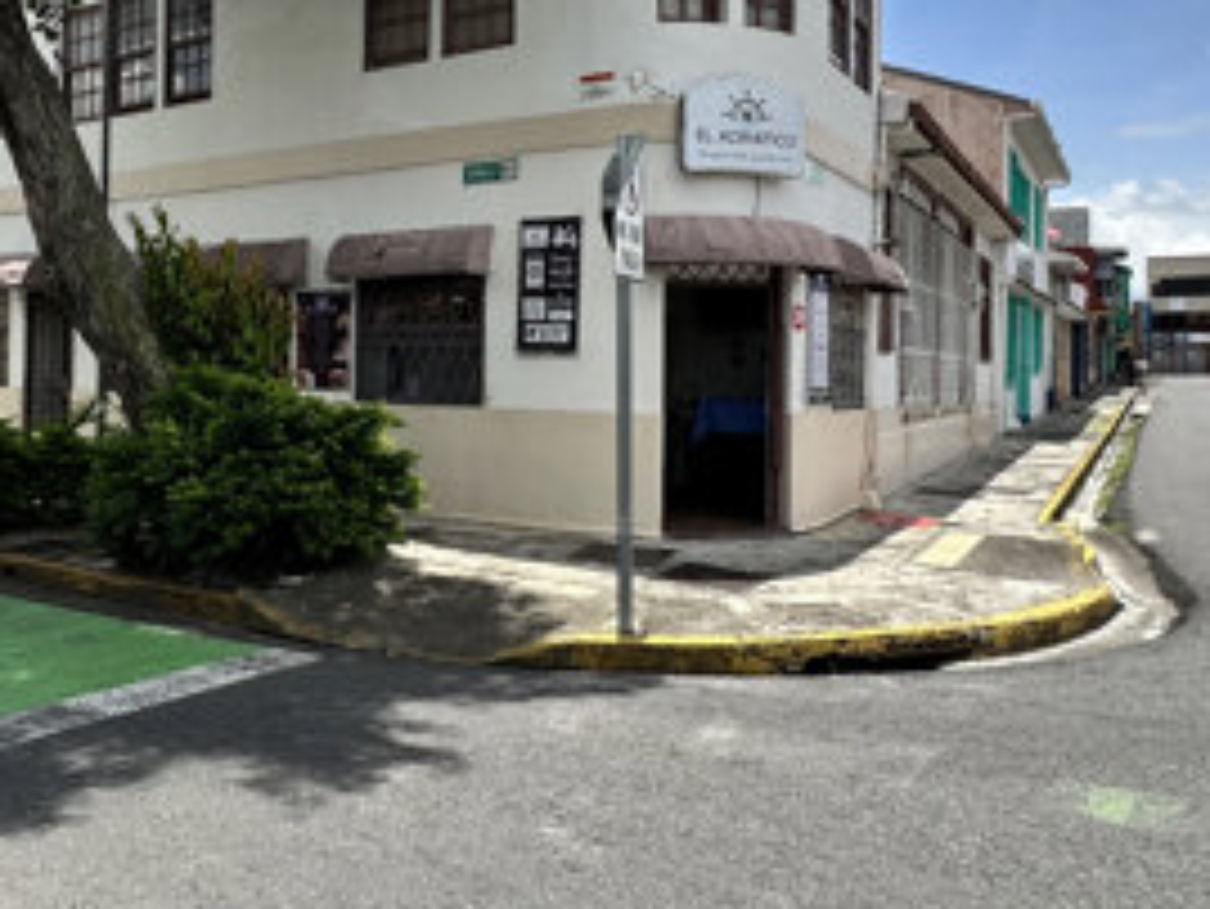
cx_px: 376
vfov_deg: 42.7
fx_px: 1154
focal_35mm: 33
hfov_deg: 53.9
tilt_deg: +1.2
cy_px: 351
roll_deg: -1.6
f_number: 2.2
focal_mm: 2.22
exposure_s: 1/1182
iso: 40
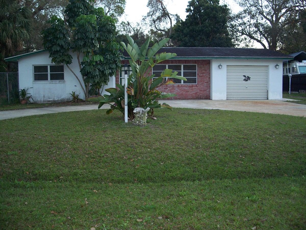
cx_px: 153
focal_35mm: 37
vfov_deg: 38.7
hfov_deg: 50.1
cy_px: 115
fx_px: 327
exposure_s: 1/60
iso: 125
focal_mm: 7.8
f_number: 2.8
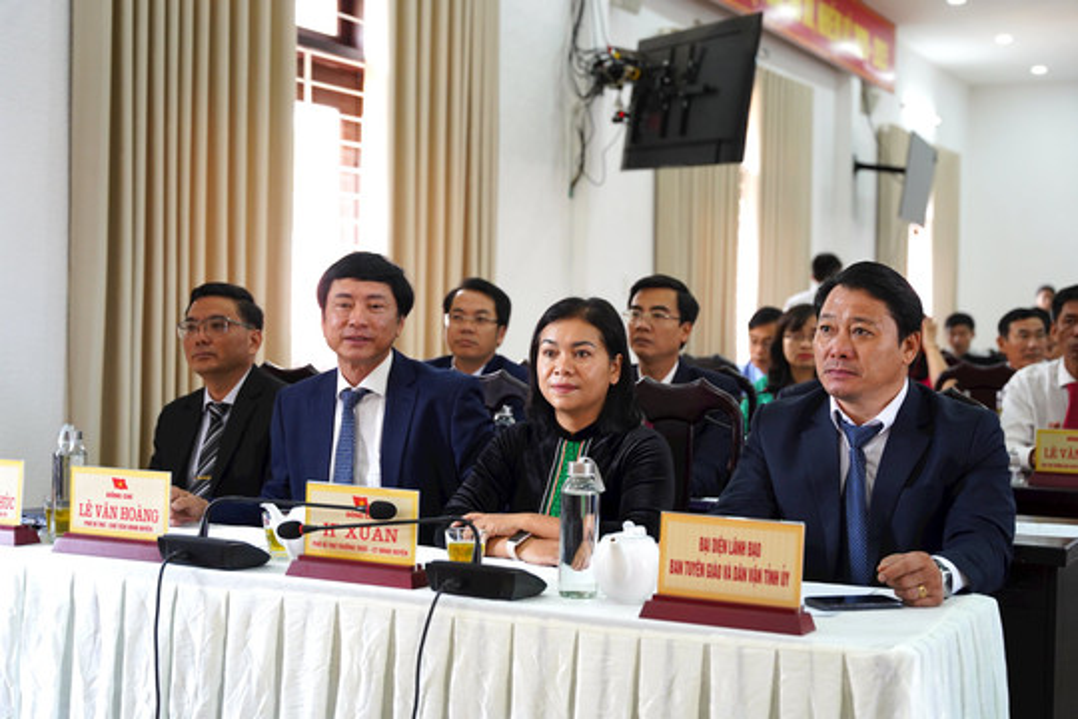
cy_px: 360
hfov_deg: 38.5
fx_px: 1542
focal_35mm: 52
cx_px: 539
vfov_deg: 26.2
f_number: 3.2
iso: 1600
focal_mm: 51.5
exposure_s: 1/200
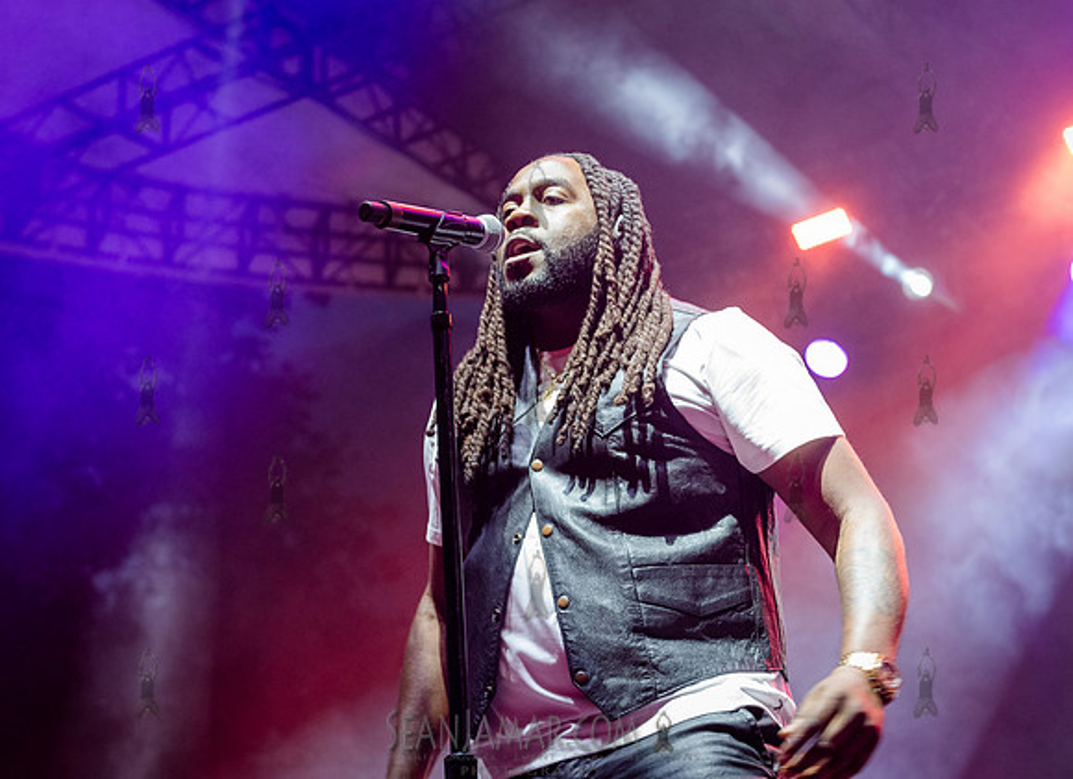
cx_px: 598
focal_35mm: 73
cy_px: 346
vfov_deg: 19.8
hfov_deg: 27.0
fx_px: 2233
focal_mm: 62
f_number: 4
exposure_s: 1/250
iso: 3200
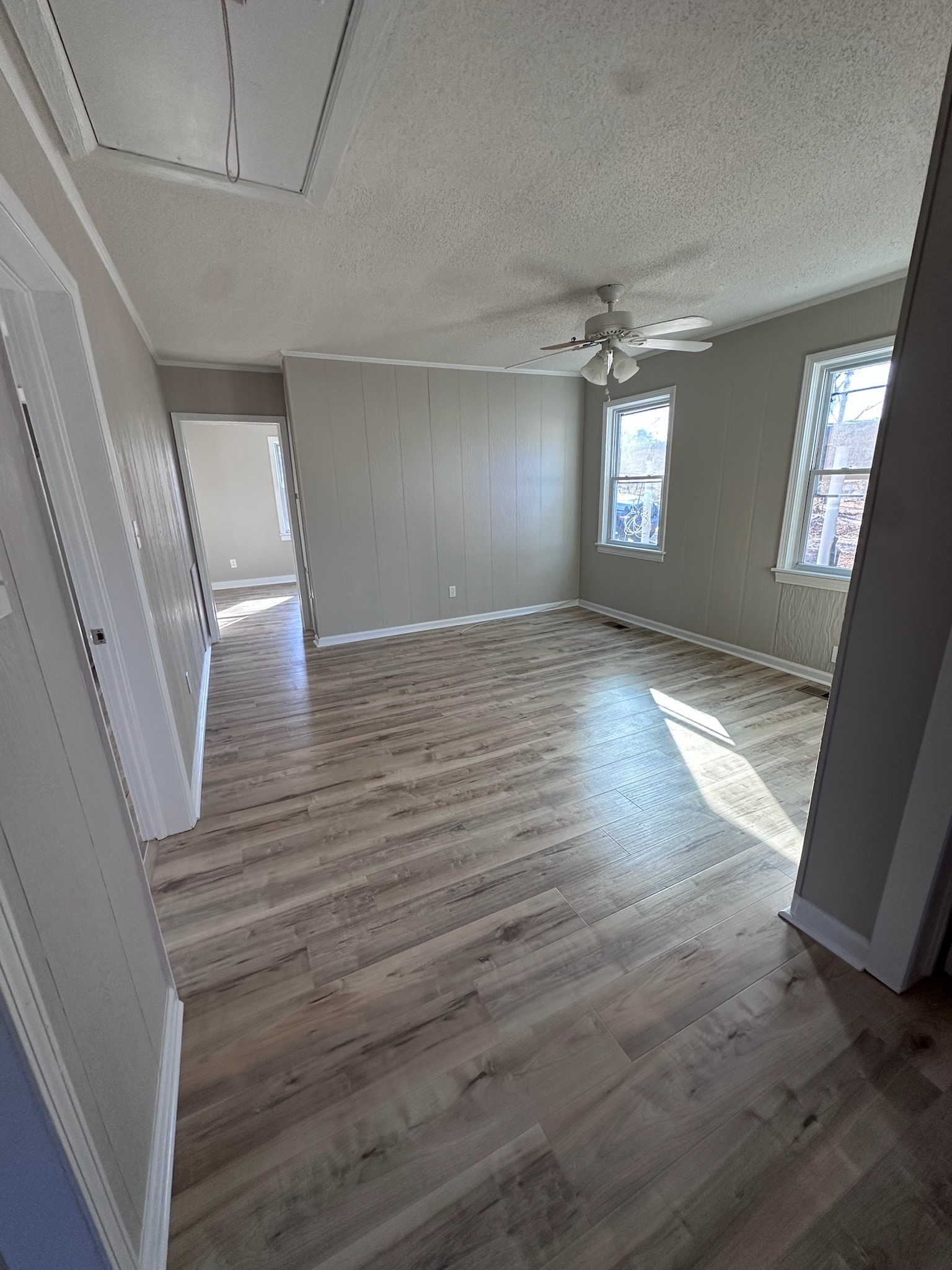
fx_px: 513
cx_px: 476
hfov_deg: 85.7
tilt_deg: -16.0
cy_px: 635
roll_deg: +1.6
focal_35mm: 14
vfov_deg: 102.1
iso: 160
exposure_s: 1/99
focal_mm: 2.22
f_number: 2.2
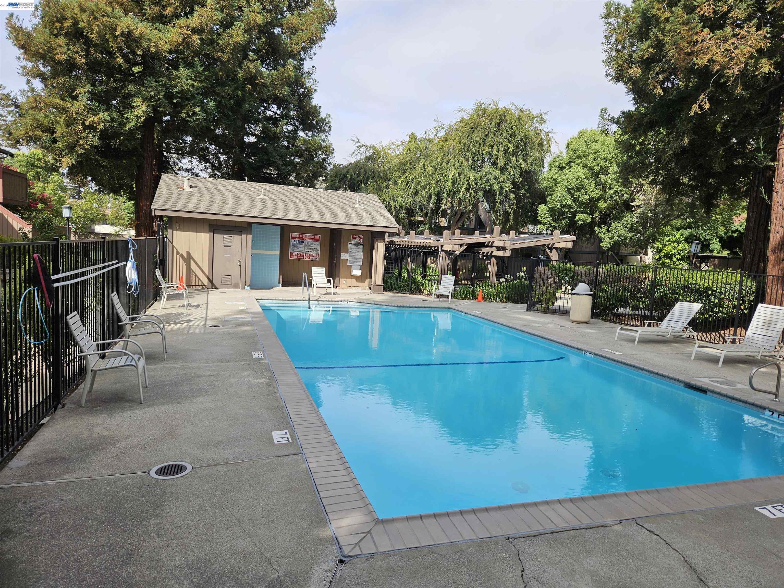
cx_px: 392
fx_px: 521
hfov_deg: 73.9
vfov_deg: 58.9
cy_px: 294
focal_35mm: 23
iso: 25
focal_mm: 5.4
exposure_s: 1/1272
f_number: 1.8
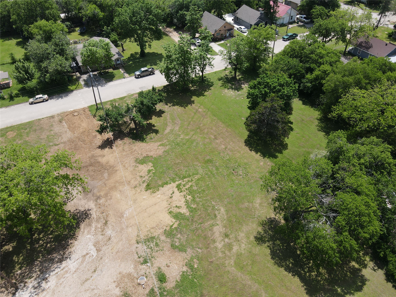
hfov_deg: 71.6
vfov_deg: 56.8
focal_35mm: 24
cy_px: 148
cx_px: 198
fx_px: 275
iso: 100
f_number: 2.8
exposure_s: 1/500
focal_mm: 4.5
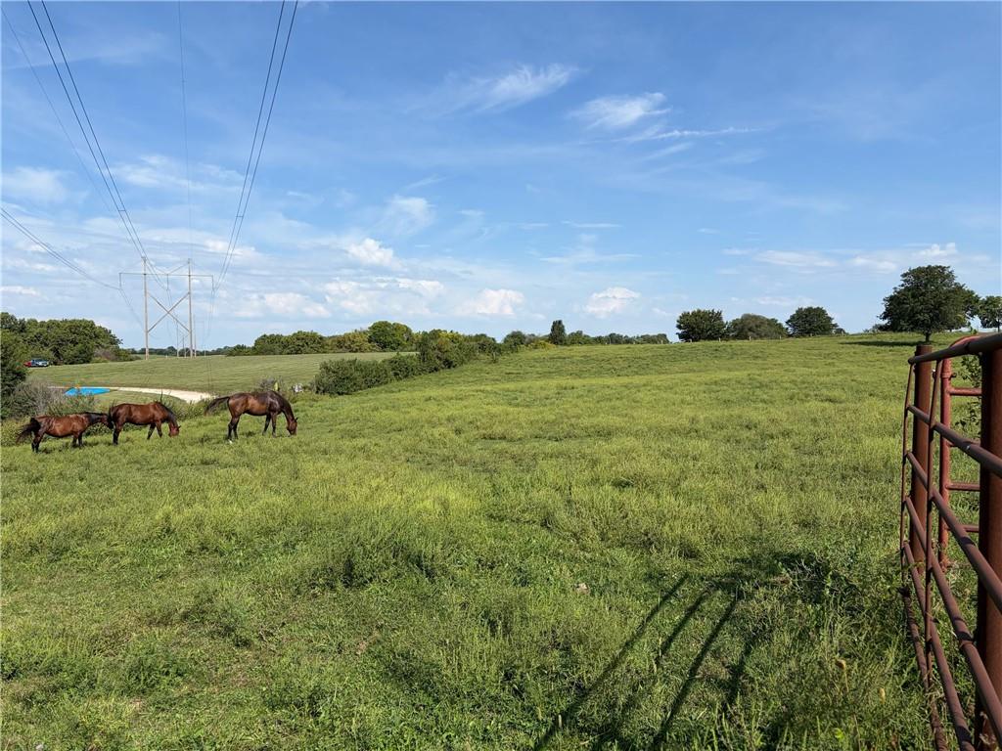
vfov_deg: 53.1
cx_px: 501
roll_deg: +0.4
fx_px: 753
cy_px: 376
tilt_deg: -1.5
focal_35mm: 26
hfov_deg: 67.3
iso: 50
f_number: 1.6
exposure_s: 1/4950
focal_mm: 5.96
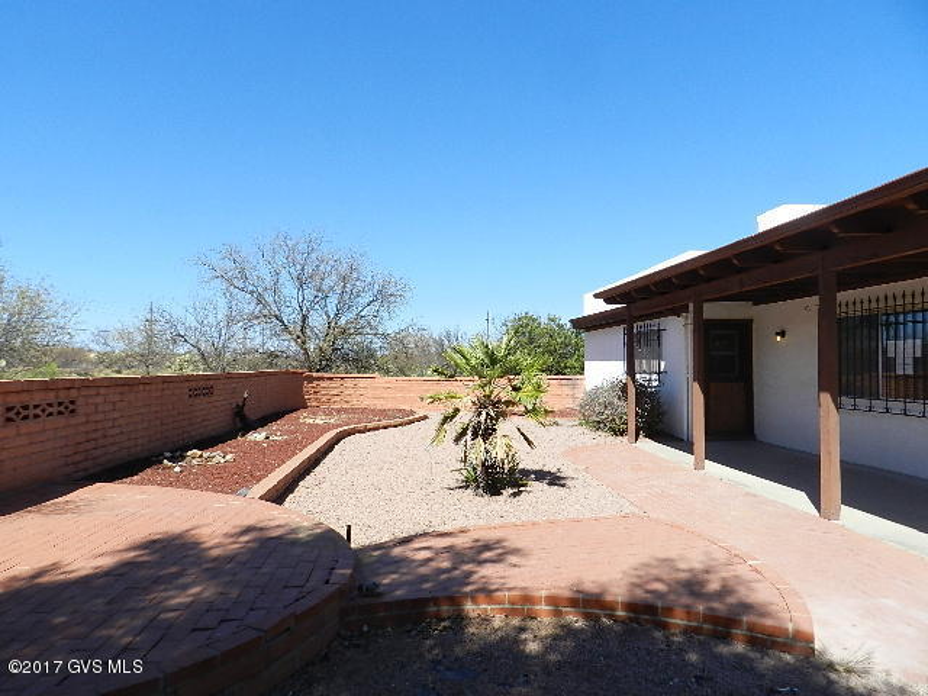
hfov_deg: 73.9
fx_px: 617
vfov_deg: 58.9
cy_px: 348
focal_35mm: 23
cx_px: 464
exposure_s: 1/800
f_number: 4
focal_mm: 4
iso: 160
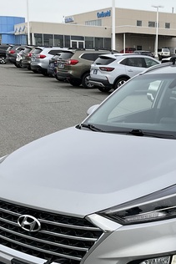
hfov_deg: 21.5
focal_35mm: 61
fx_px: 447
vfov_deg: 32.5
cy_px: 180
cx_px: 173
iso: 25
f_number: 1.8
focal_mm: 3
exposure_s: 1/749
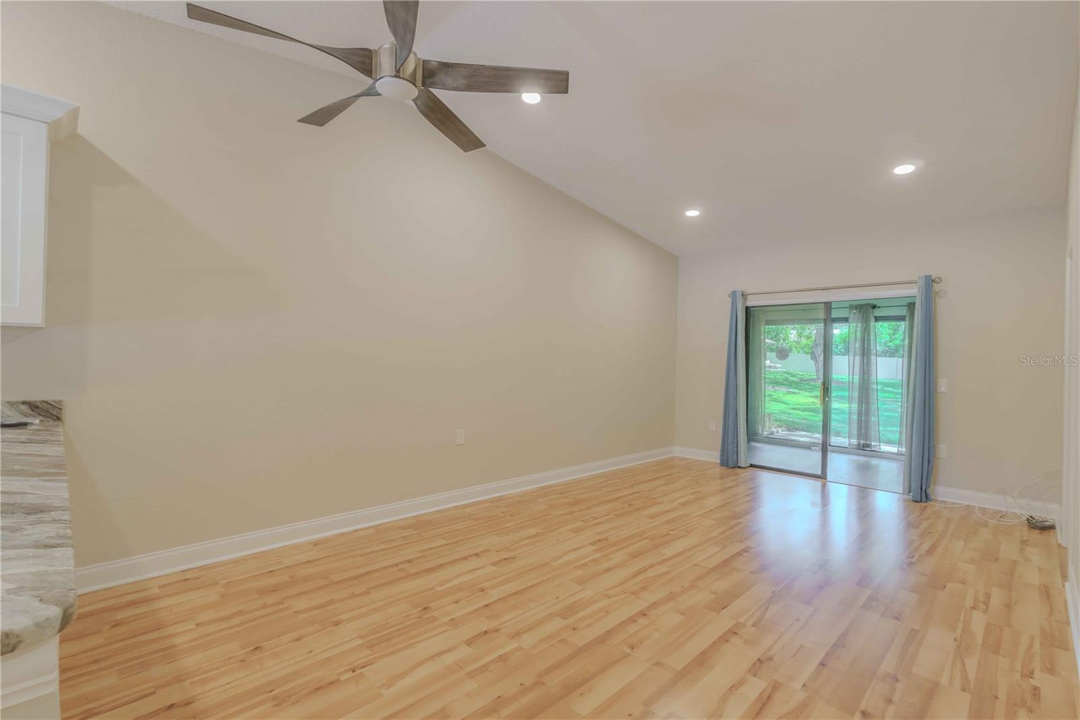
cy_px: 360
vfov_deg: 72.0
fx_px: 495
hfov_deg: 95.0
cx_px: 540
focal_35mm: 16
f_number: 6.3
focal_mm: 11
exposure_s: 1/80
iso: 320
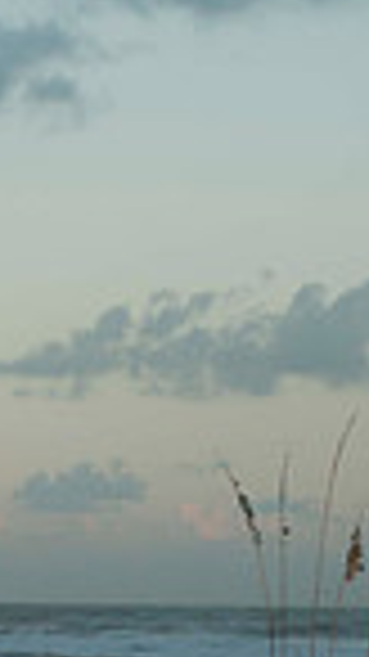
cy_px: 796
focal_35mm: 184
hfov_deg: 6.6
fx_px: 3204
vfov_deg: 11.5
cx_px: 2
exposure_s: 1/80
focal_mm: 38
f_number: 5.6
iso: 100
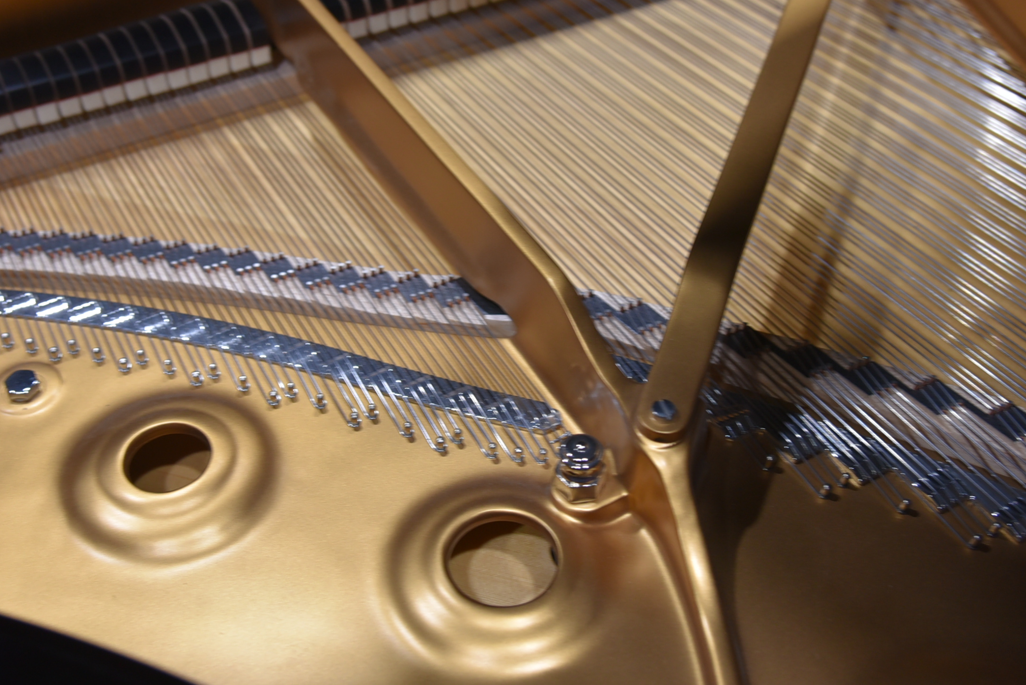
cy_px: 289
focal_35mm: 47
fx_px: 1340
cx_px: 487
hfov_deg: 41.9
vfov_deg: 28.6
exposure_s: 1/100
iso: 800
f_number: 5
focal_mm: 34
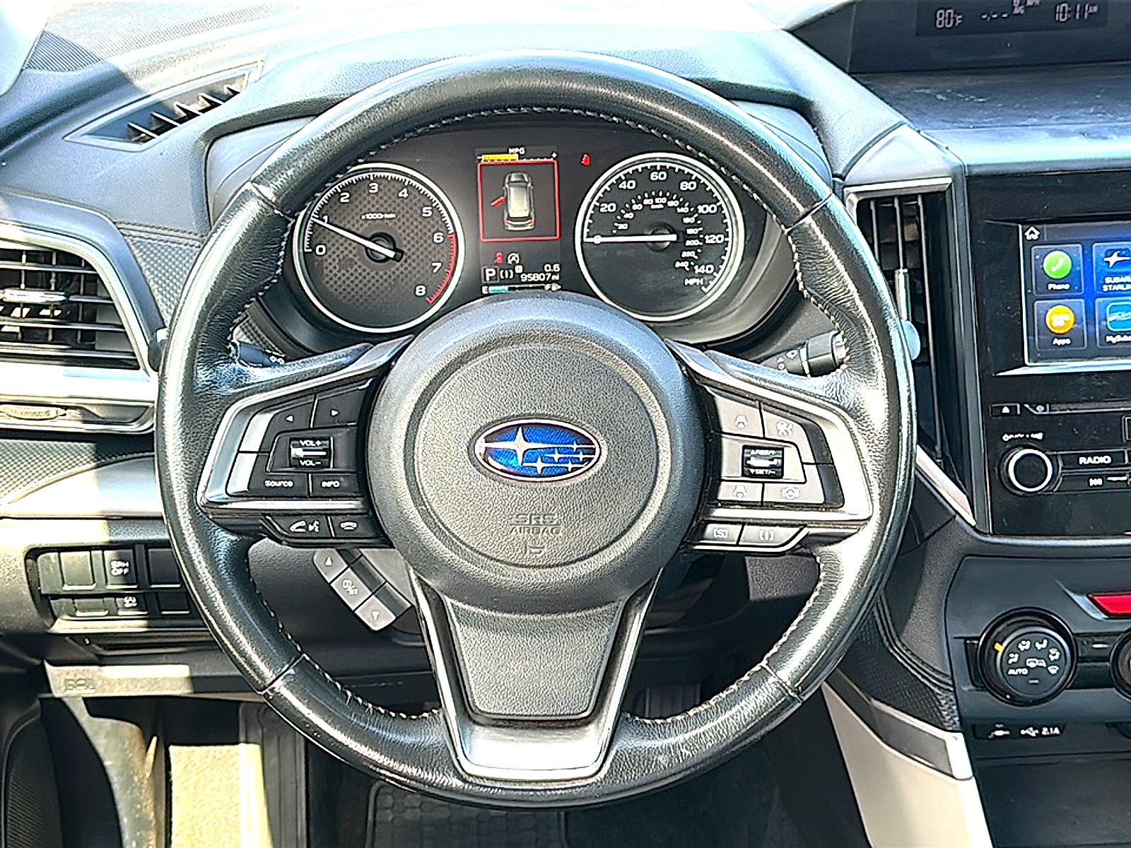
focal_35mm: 45
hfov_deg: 42.1
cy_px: 424
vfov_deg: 32.2
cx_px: 566
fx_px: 1470
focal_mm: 6.86
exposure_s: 1/110
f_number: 1.78
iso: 64
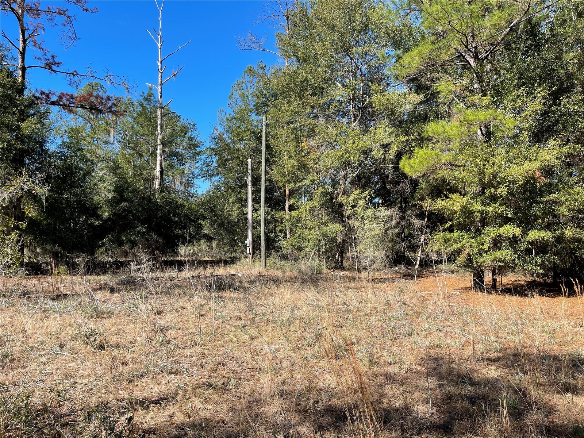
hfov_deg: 69.4
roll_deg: -0.4
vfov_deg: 54.9
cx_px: 292
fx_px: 422
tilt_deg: +1.9
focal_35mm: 25
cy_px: 219
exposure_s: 1/1553
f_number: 1.6
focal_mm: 5.1
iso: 32
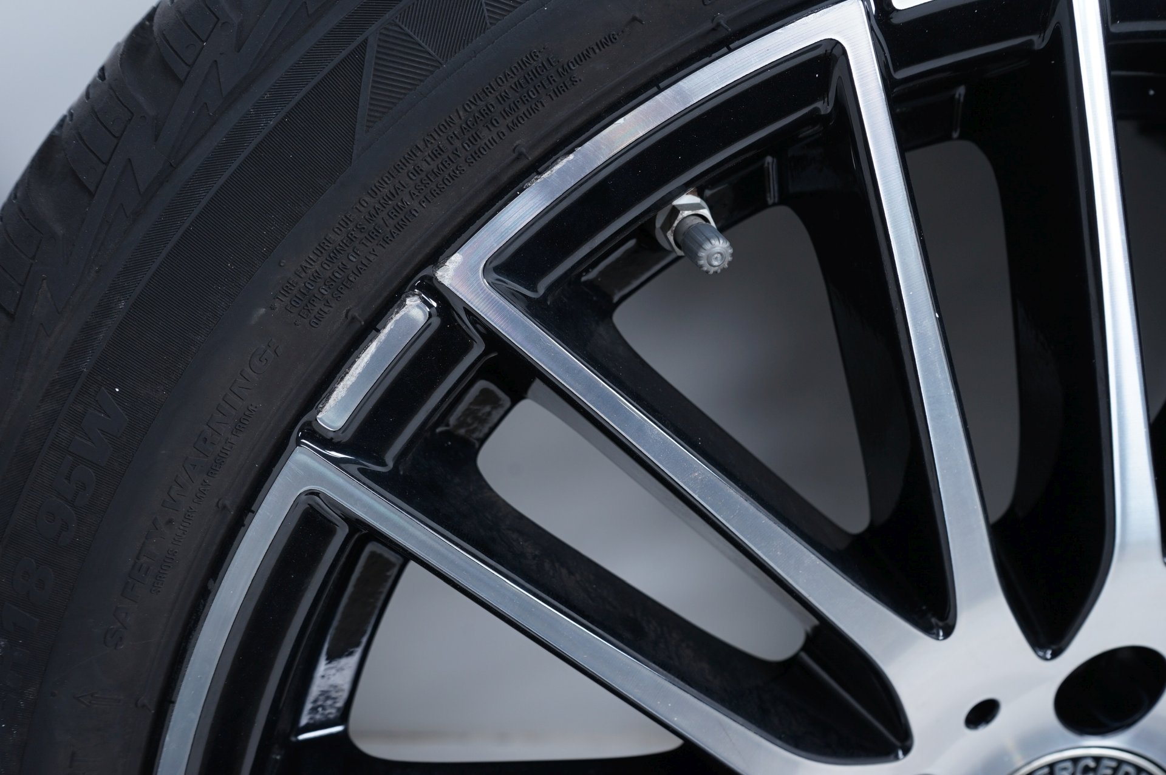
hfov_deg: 50.7
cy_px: 388
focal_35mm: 38
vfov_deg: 35.0
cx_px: 583
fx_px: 1230
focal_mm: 38
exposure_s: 1/100
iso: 250
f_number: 7.1
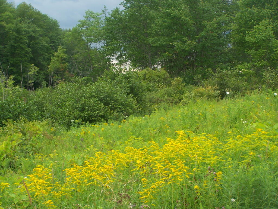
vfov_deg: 18.0
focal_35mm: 82
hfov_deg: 23.8
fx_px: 659
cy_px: 104
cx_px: 139
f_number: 3.2
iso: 80
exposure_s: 1/100
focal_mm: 13.7
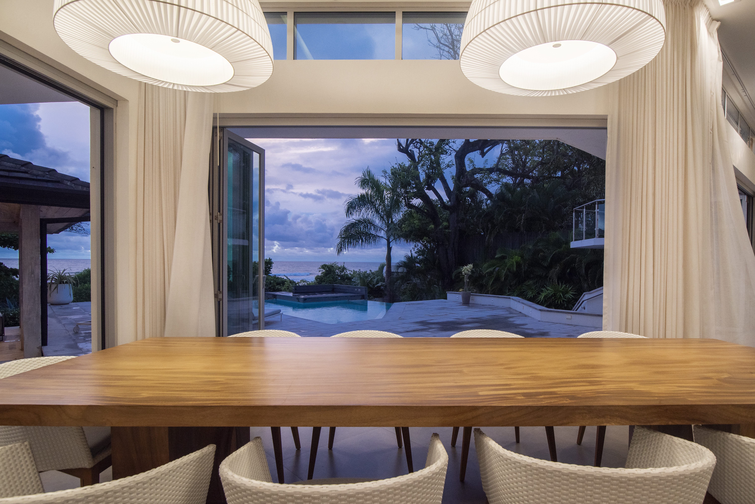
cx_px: 378
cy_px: 252
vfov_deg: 73.8
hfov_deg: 96.7
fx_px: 336
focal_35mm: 16
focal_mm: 16
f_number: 7.1
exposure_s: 1/40
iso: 320
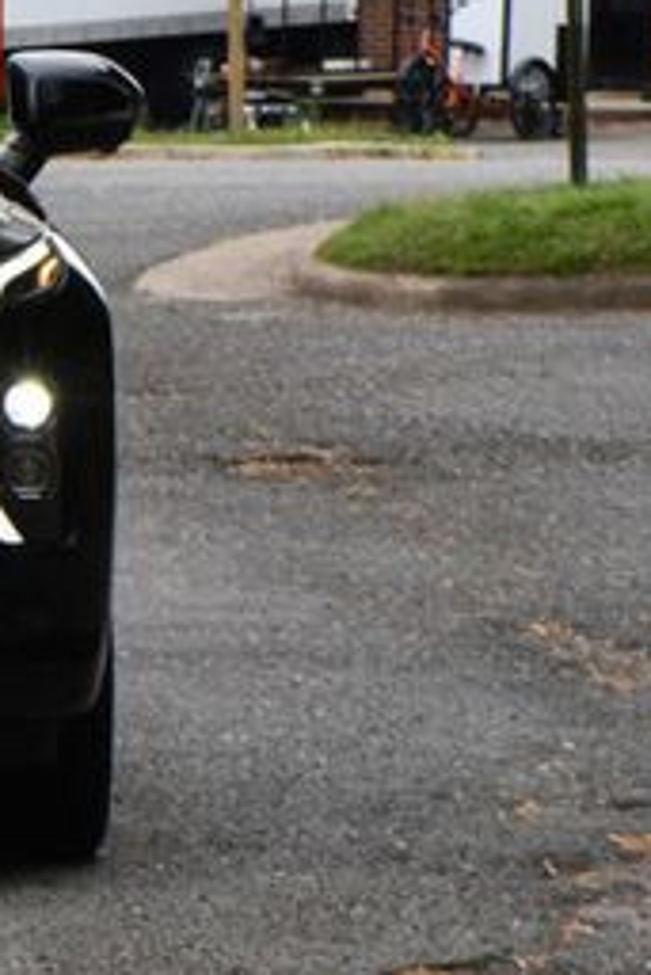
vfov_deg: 6.5
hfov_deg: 4.3
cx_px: -522
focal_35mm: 317
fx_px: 8586
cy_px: 183
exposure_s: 1/250
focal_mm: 85
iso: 200
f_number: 7.1
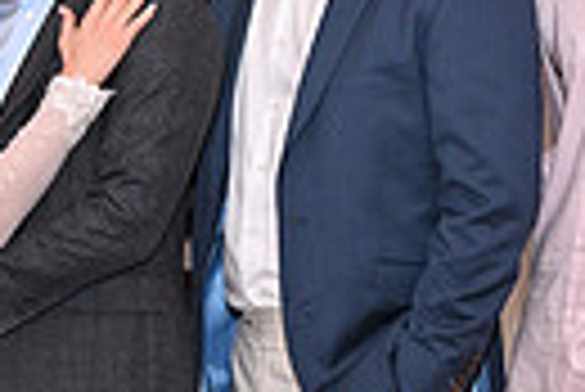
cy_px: 250
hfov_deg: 13.3
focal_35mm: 154
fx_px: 2509
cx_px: 140
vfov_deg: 8.9
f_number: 5.6
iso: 1250
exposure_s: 1/60
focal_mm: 34.5
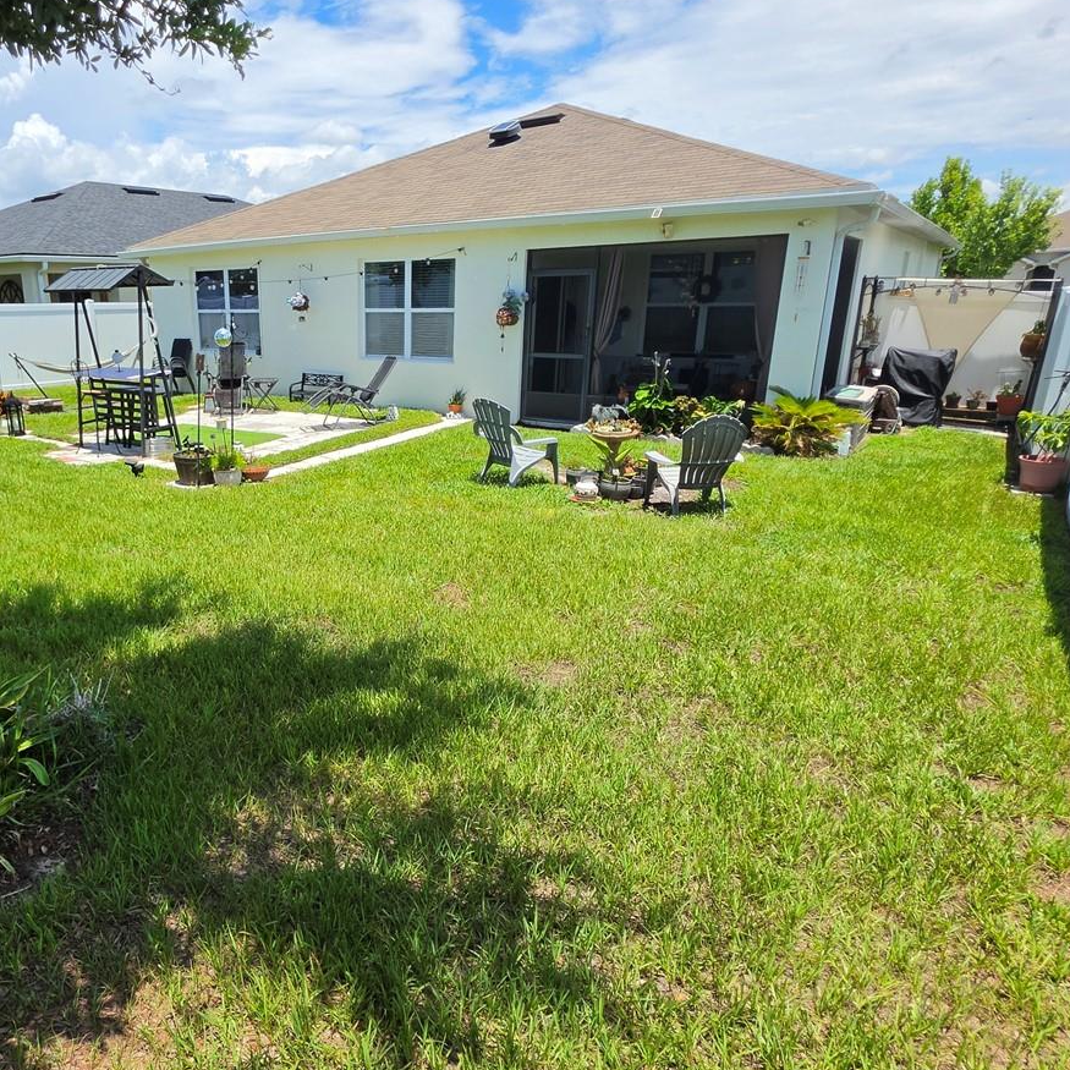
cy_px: 541
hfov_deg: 69.4
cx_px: 330
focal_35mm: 21
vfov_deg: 72.1
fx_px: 734
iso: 32
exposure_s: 1/1780
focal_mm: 2.2
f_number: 1.9
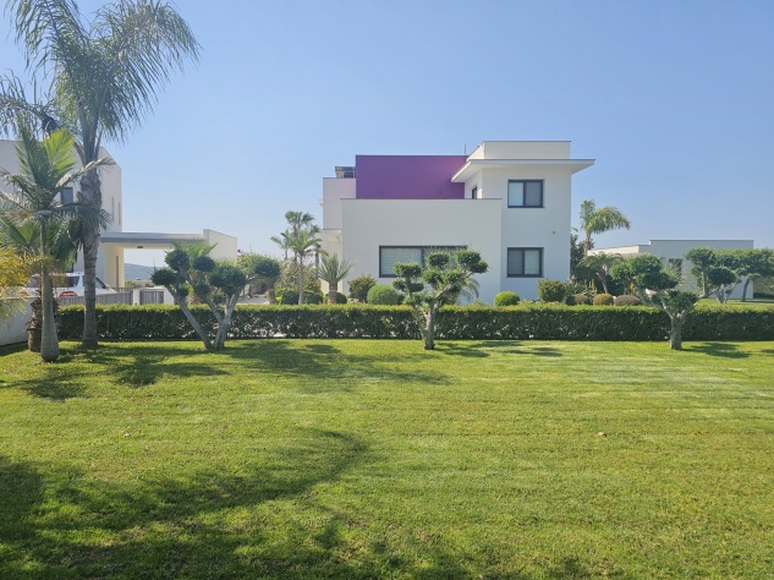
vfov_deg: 56.8
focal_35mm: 24
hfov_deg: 71.6
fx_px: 536
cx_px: 377
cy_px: 293
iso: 10
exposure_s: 1/1179
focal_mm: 6.3
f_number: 1.7
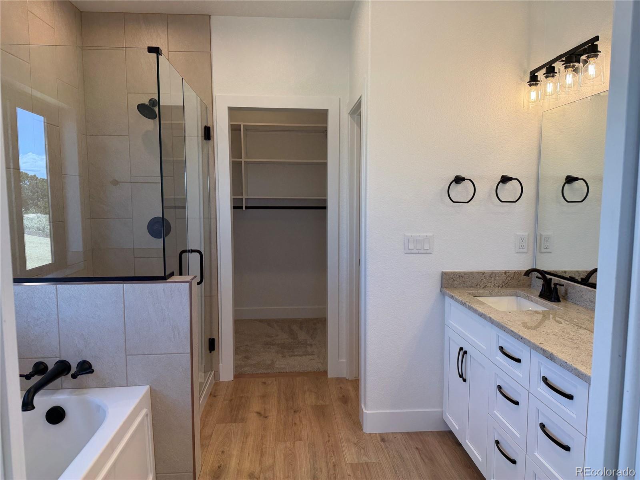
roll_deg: +0.5
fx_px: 444
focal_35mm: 24
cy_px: 240
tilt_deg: -5.6
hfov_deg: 71.6
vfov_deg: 56.8
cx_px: 320
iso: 100
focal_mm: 6.76
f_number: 1.78
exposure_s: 1/353
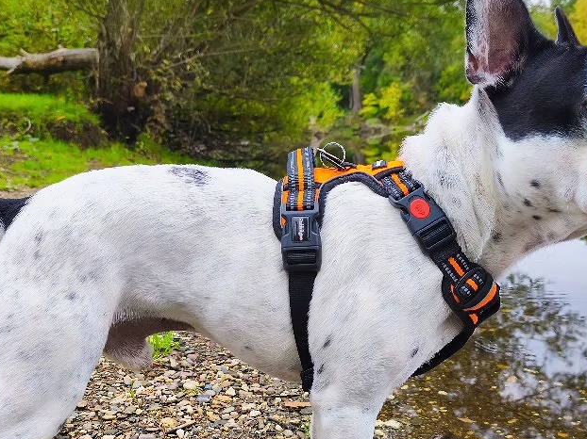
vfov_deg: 38.3
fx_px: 627
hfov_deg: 50.1
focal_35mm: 37
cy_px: 288
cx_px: 312
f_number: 1.65
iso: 64
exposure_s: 1/120
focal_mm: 6.18
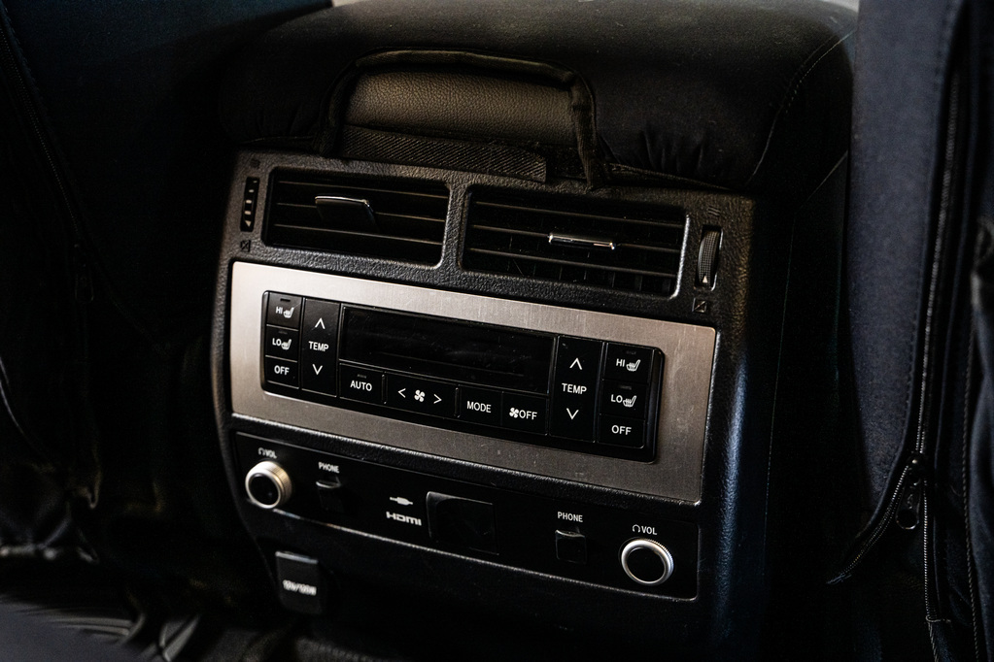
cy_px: 331
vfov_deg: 30.5
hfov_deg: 44.5
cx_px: 497
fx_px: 1215
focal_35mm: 44
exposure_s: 1/125
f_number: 4
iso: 1600
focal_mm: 44
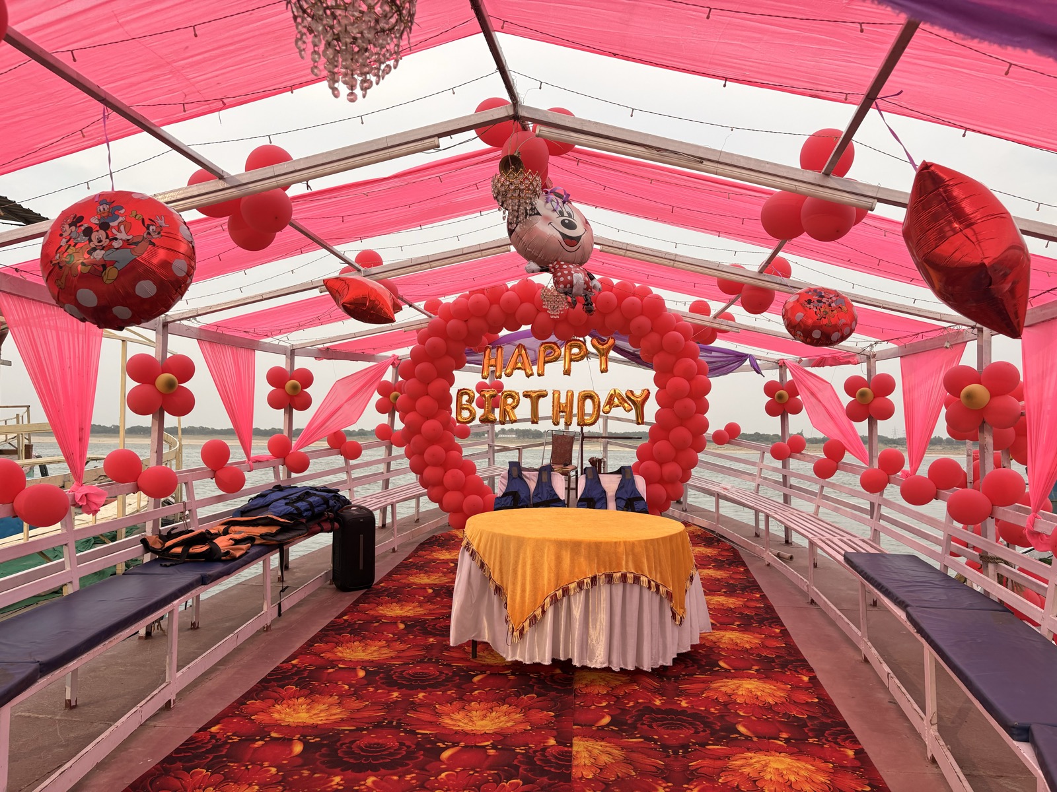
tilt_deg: +4.2
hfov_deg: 67.3
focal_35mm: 26
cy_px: 396
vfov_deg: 53.1
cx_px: 528
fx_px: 794
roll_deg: -1.0
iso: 50
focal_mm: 5.96
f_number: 1.6
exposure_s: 1/1287
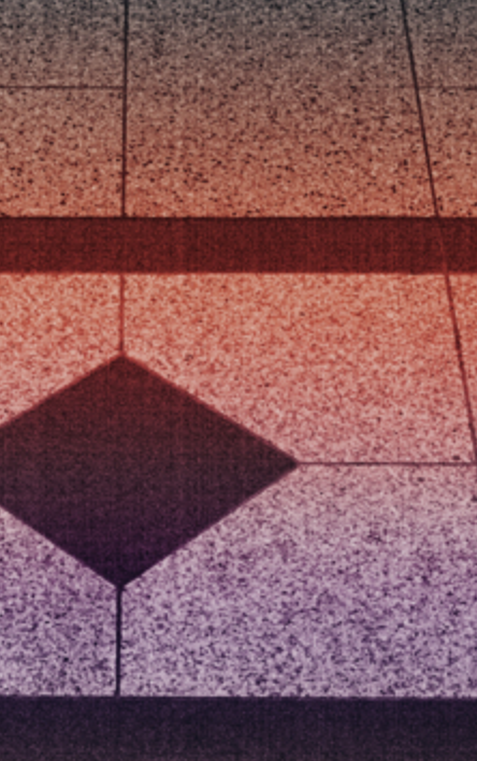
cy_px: 468
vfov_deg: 18.9
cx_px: 114
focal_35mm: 110
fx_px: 2282
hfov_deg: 11.9
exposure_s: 1/250
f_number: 6.3
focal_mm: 30
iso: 6400
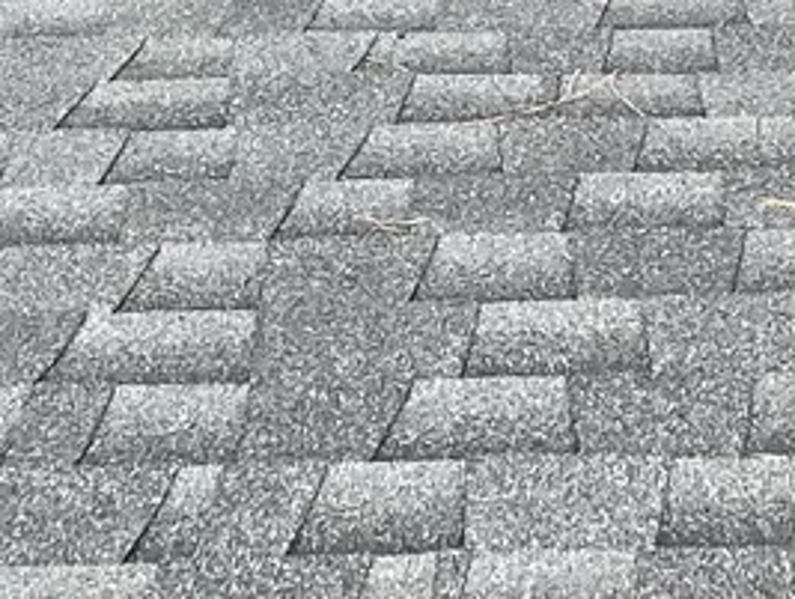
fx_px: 4025
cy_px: -787
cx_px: 759
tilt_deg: -24.0
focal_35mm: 175
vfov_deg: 7.9
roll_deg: +0.0
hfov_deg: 11.2
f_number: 1.6
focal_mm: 4.2
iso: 32
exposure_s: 1/121
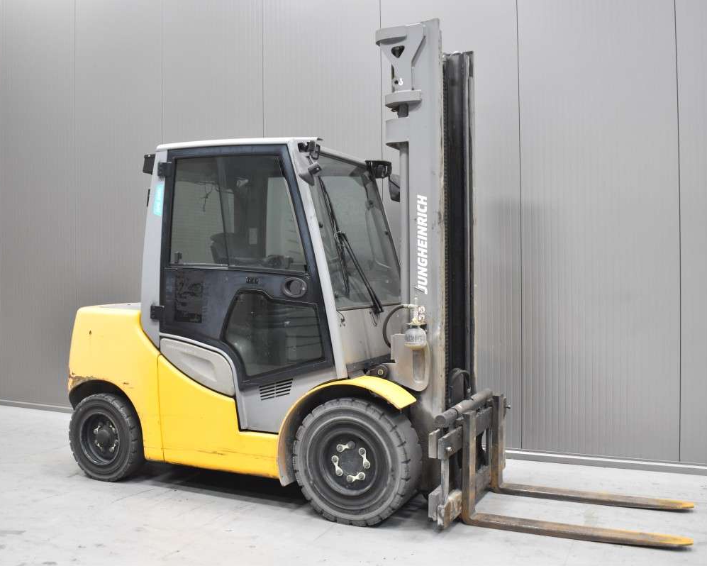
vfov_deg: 41.6
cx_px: 325
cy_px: 283
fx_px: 744
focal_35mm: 36
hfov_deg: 50.8
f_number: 4.5
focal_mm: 21
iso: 1600
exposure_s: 1/30
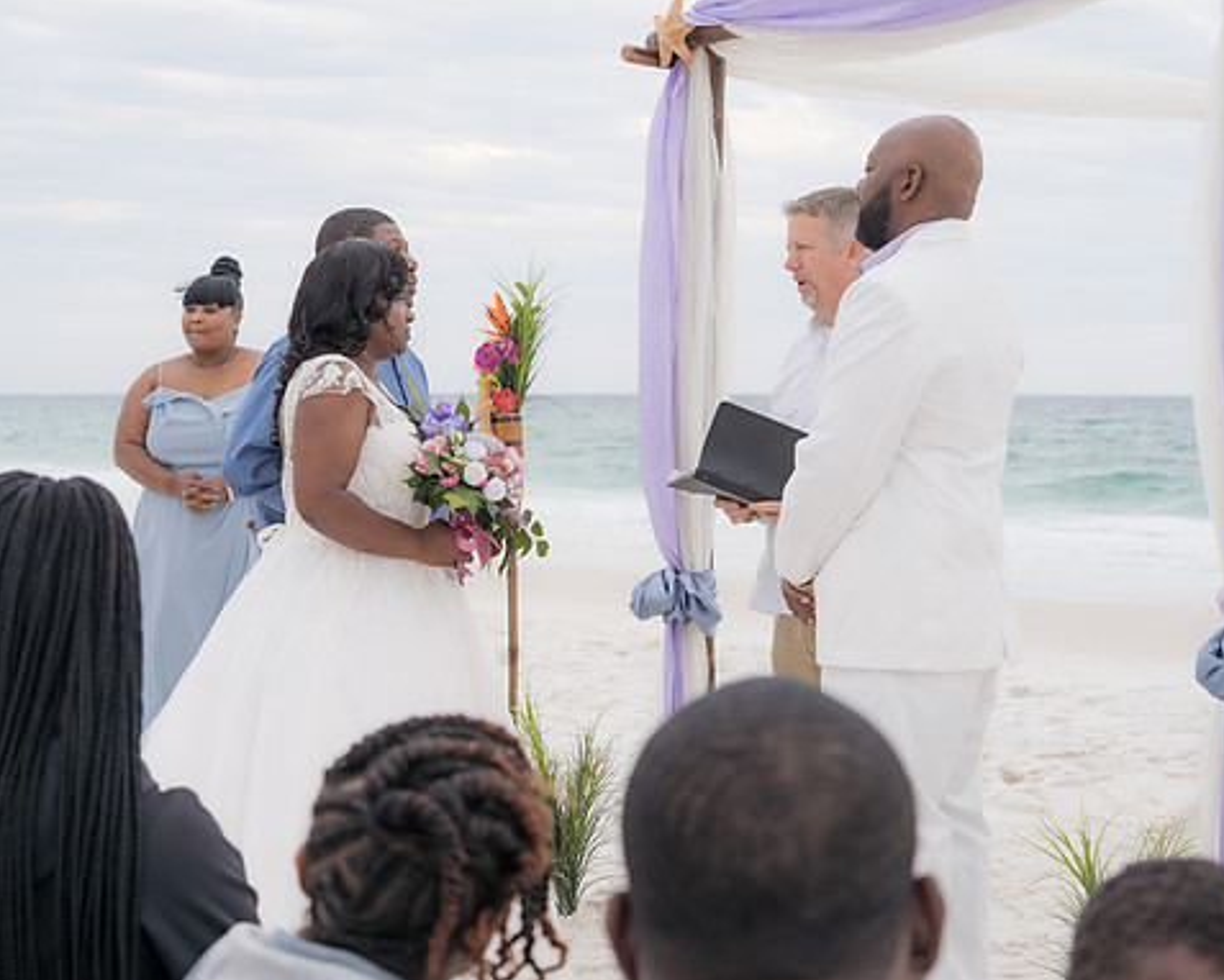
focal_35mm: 81
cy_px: 491
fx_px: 2935
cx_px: 639
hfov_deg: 23.6
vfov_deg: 19.0
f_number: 7.1
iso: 640
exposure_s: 1/320
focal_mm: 70
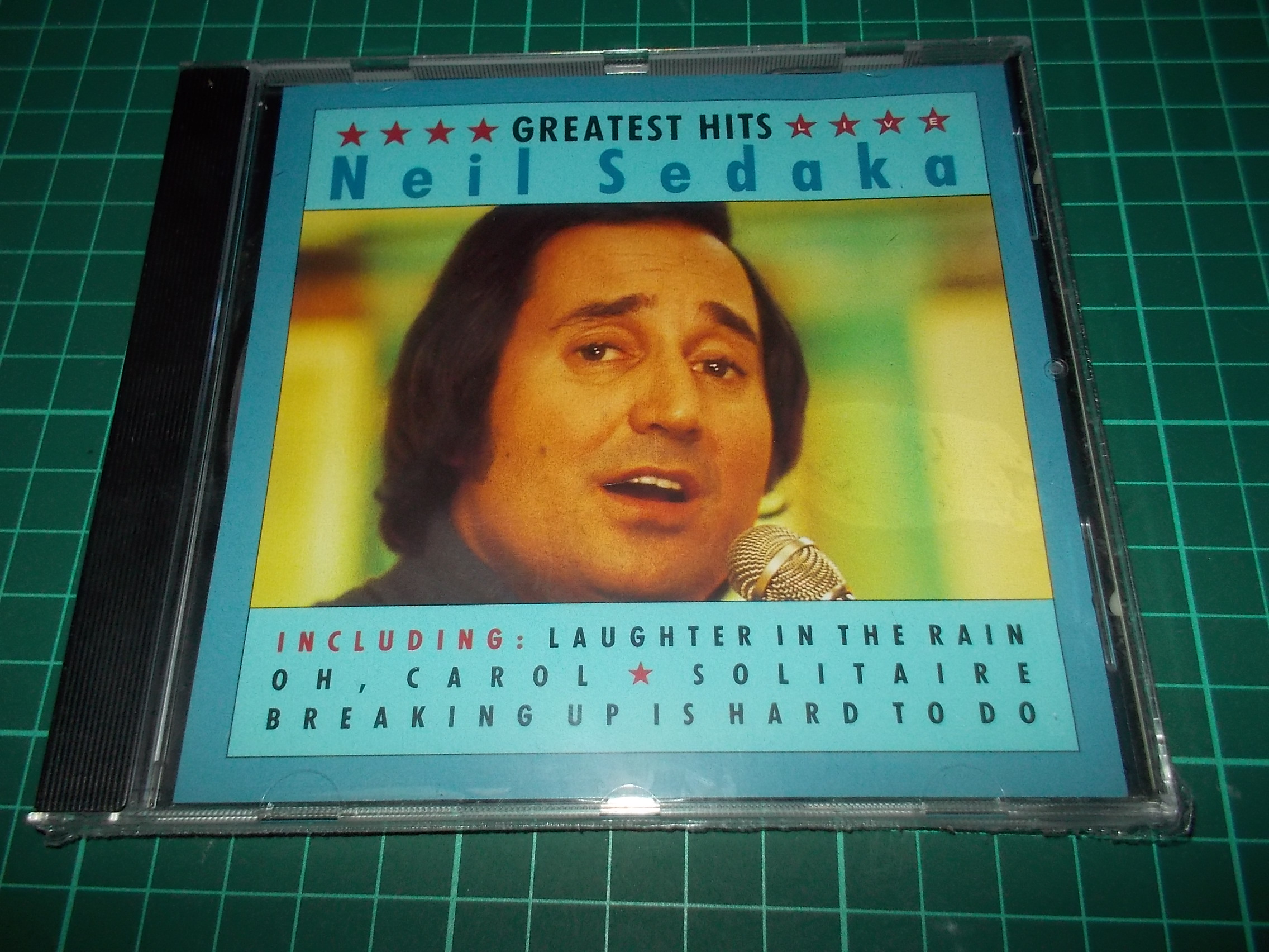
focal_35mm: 29
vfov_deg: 48.2
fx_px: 1063
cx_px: 634
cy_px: 476
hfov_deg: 61.7
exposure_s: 1/30
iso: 200
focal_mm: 4.1
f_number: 3.3
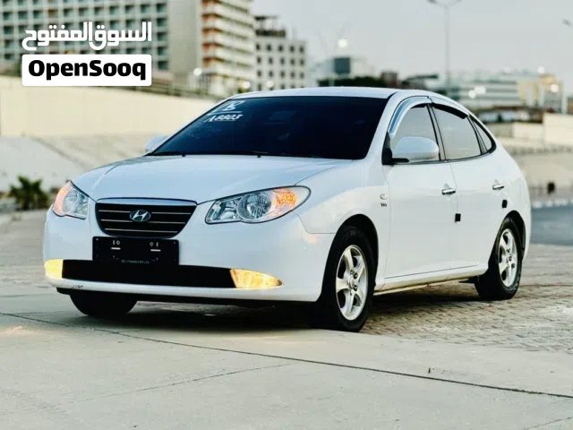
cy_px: 215
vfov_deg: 30.3
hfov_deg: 39.7
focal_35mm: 48
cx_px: 286
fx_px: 795
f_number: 1.78
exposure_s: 1/121
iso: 50
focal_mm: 6.76
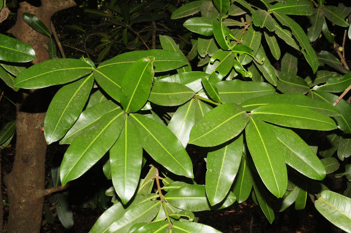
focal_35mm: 42
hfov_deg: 46.4
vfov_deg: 31.8
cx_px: 176
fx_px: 409
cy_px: 116
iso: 640
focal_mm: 28
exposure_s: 1/160
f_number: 14
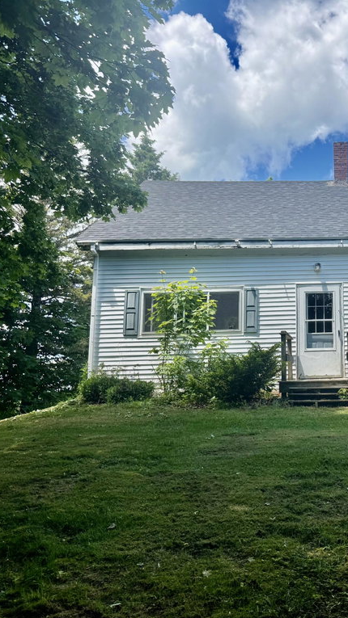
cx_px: 353
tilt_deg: +10.1
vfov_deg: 56.6
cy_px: 309
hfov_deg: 31.1
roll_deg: +1.4
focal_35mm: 35
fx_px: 574
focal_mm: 6.76
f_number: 1.78
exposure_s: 1/2299
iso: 100
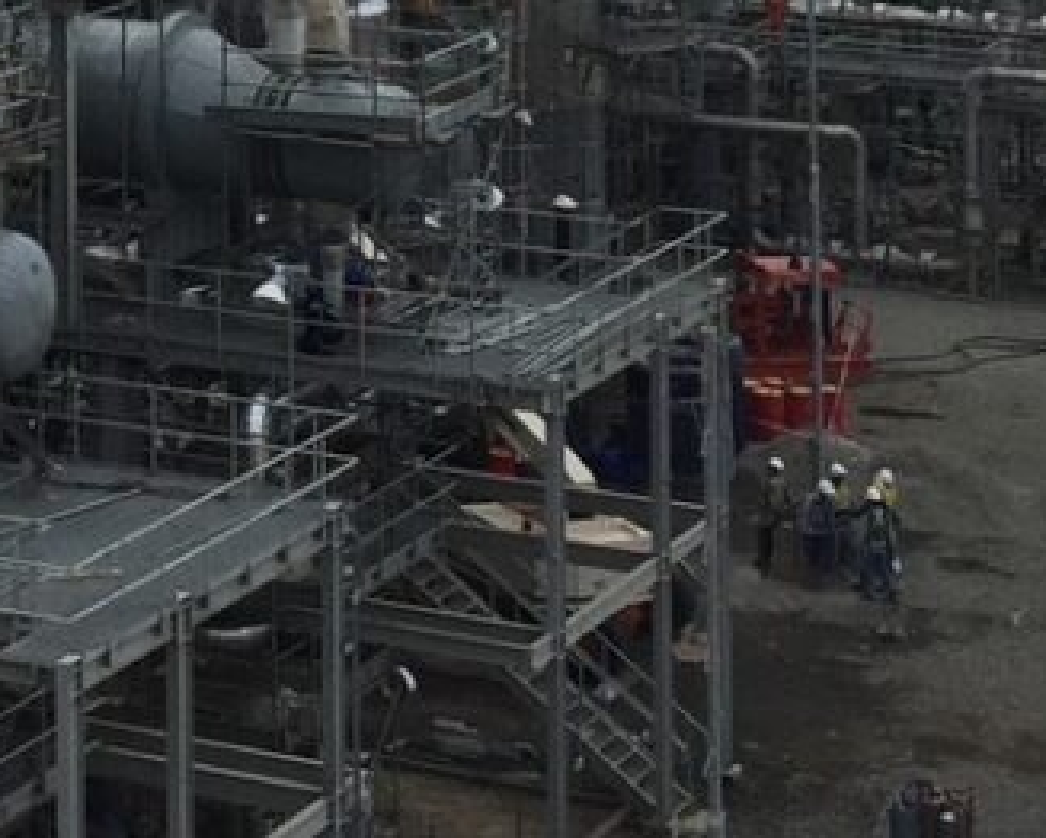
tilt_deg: -1.4
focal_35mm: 133
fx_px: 4120
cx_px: -291
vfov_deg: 11.0
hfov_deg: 13.9
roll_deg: -1.4
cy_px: -569
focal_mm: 4.15
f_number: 2.2
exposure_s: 1/2475
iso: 32
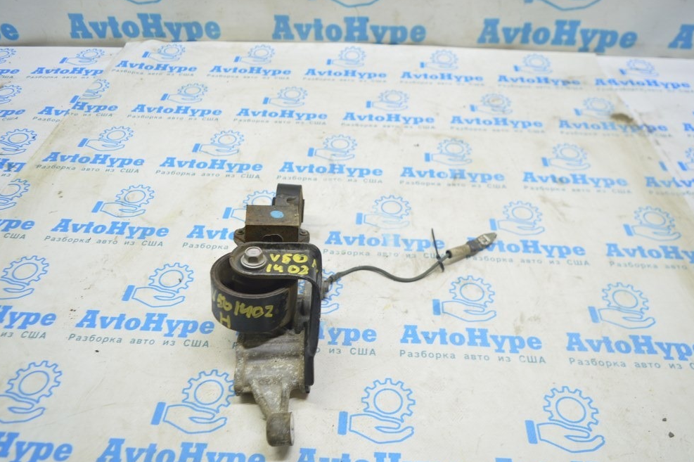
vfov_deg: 46.4
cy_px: 236
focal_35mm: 28
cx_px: 350
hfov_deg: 65.5
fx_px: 539
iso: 400
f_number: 3.5
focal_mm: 18
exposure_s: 1/40
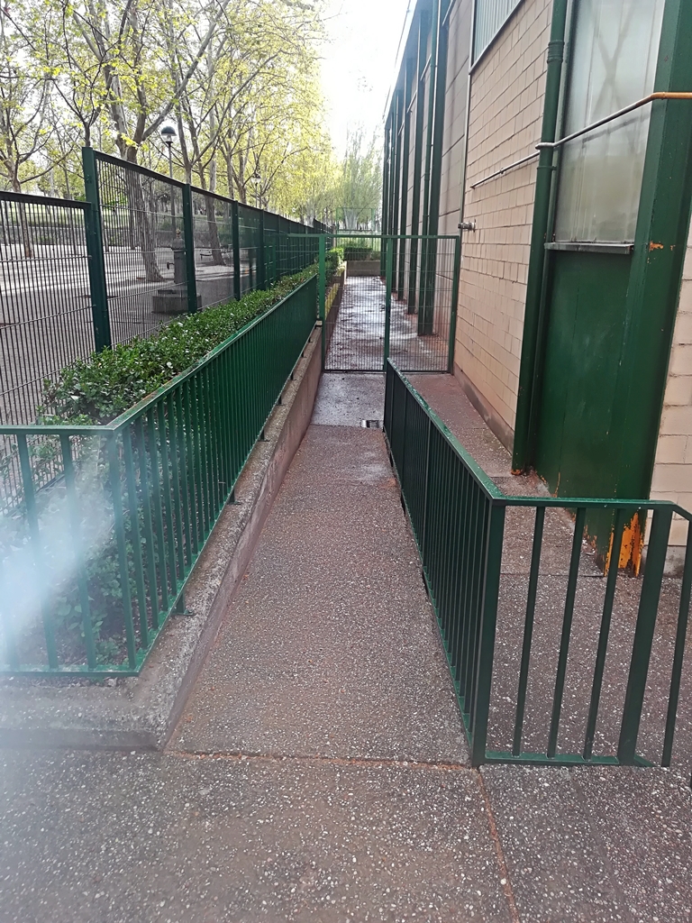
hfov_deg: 53.1
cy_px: 462
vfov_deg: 67.3
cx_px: 346
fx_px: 693
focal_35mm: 26
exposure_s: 1/100
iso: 50
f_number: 2.2
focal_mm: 3.83
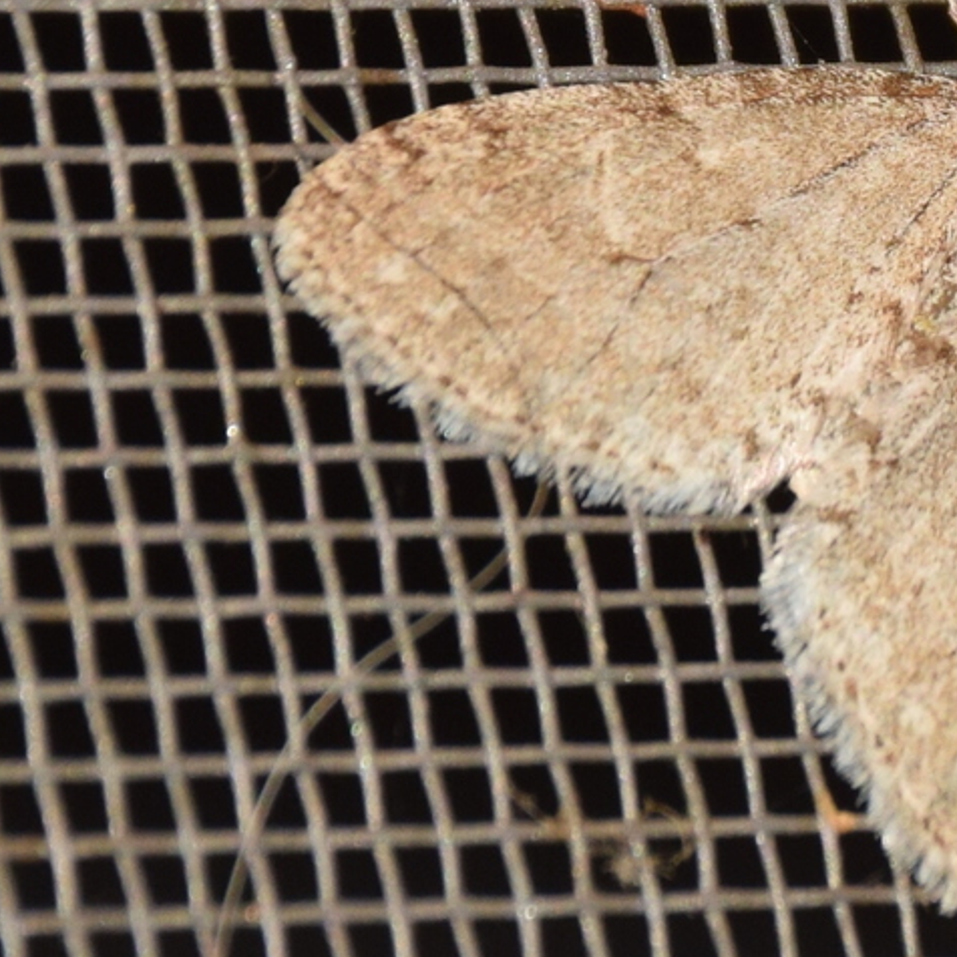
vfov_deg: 4.9
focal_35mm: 360
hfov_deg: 4.9
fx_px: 11260
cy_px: 476
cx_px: 838
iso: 400
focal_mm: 140
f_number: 10
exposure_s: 1/160
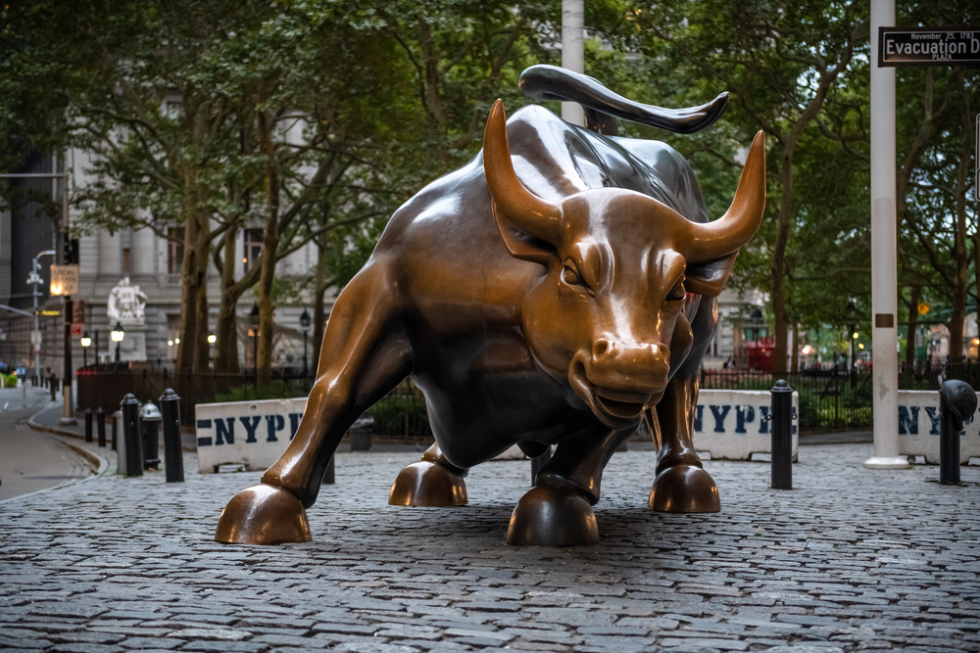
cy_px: 326
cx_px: 490
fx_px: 1688
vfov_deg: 21.9
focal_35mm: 62
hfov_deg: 32.4
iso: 1000
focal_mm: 62
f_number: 2.8
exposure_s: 1/125
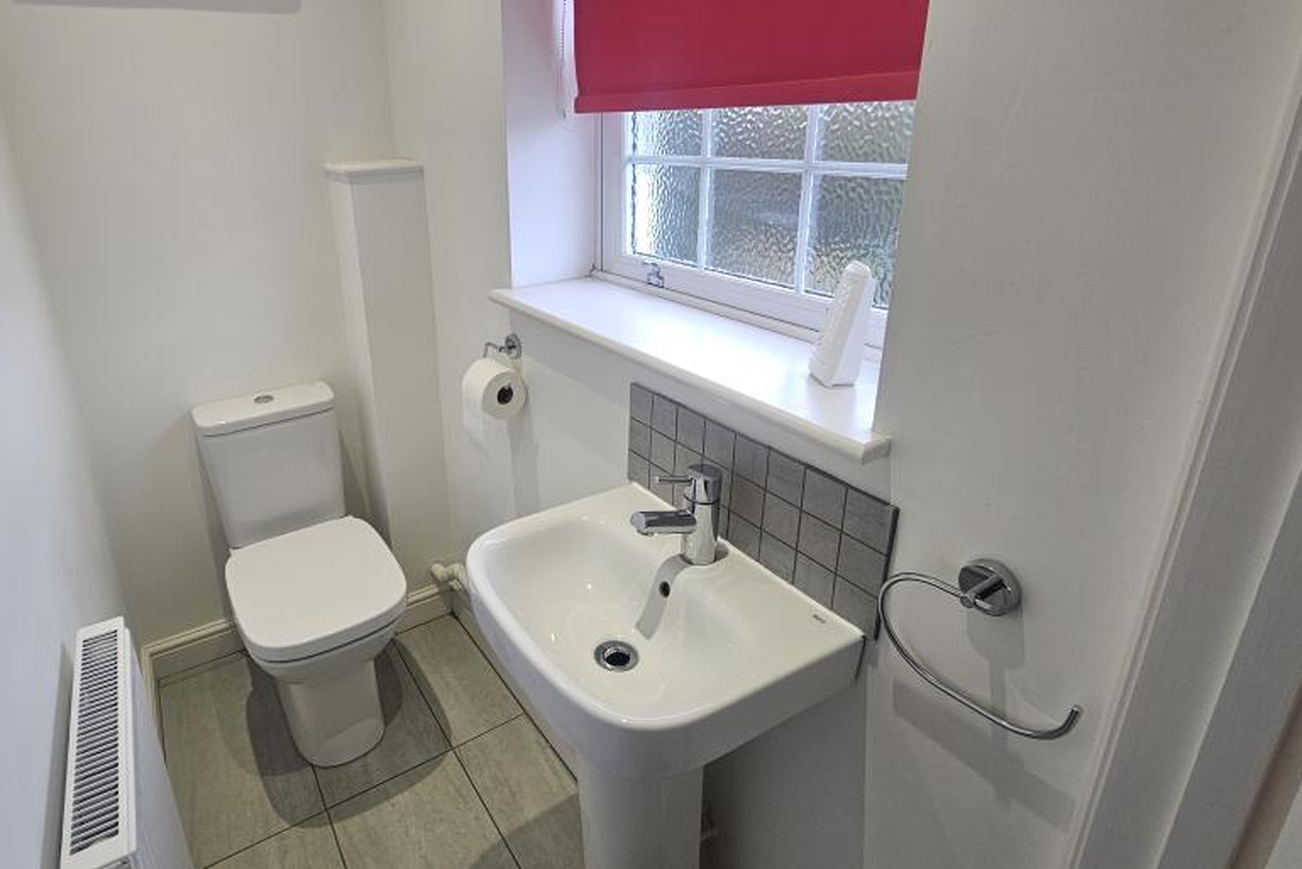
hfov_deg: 89.3
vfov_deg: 67.1
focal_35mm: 18
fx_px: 651
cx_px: 550
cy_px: 376
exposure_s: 1/50
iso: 50
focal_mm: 2.2
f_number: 2.2
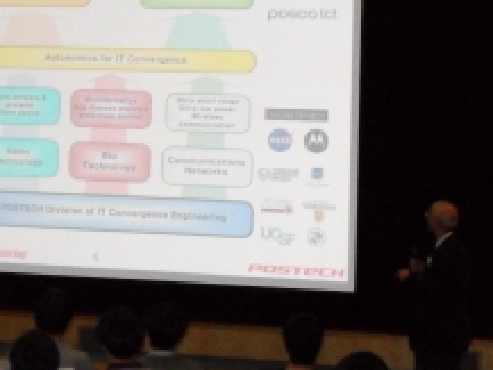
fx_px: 1639
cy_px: 49
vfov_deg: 12.8
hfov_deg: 17.0
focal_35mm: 115
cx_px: 118
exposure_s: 1/90
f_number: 4.3
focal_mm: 9
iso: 640
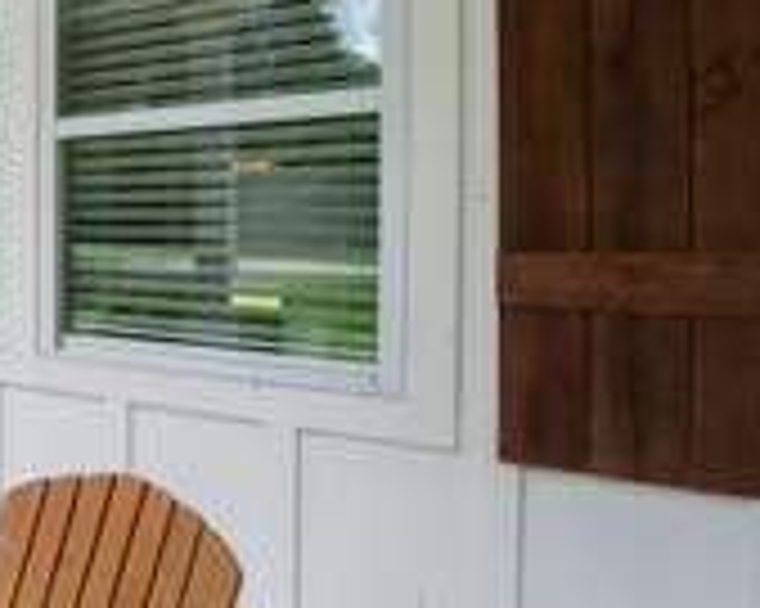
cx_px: -301
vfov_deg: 36.3
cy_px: 248
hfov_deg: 30.9
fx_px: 922
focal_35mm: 41
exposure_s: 1/1250
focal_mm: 10
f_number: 6.3
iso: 1250
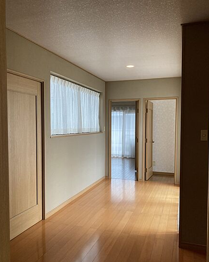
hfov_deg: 48.5
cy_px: 136
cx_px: 105
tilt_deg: -4.5
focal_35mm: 30
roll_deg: -1.3
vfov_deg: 58.8
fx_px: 232
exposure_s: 1/120
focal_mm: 3.99
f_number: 1.8
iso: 64
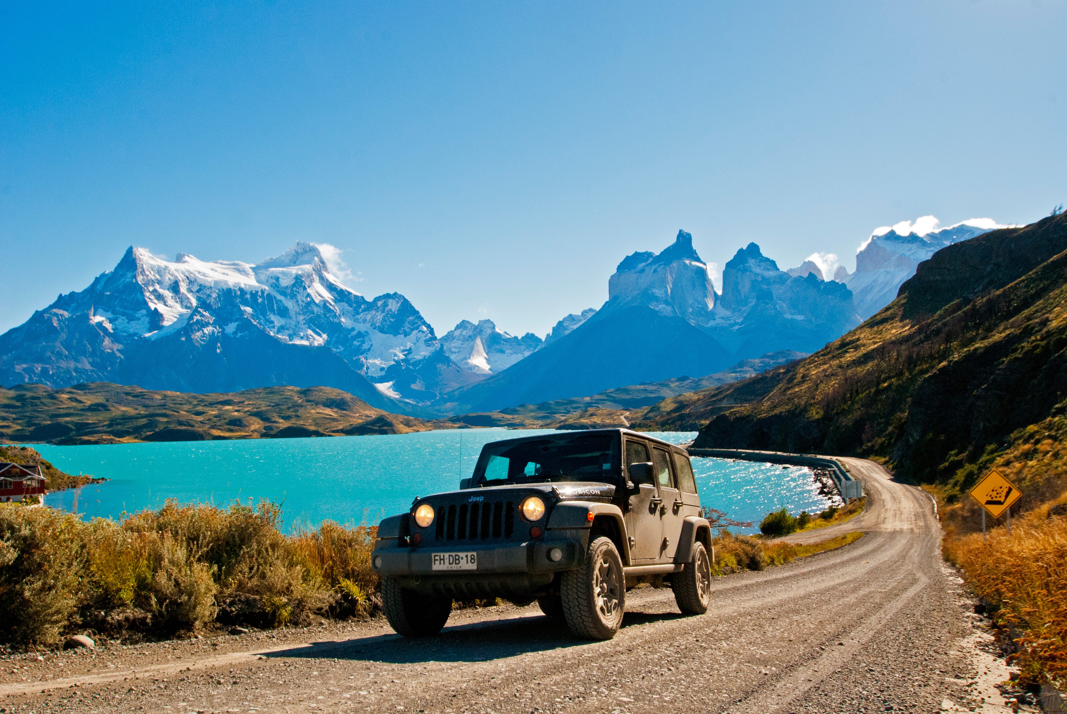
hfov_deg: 64.5
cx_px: 534
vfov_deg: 45.8
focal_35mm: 28
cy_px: 357
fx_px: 846
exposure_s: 1/640
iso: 640
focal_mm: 19
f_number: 11
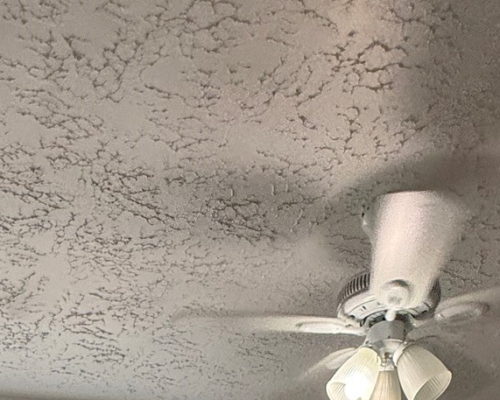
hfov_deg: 37.9
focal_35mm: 49
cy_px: 783
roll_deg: +0.4
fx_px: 725
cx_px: 200
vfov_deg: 19.3
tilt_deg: -8.7
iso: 250
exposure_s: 1/120
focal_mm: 2.22
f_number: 2.2
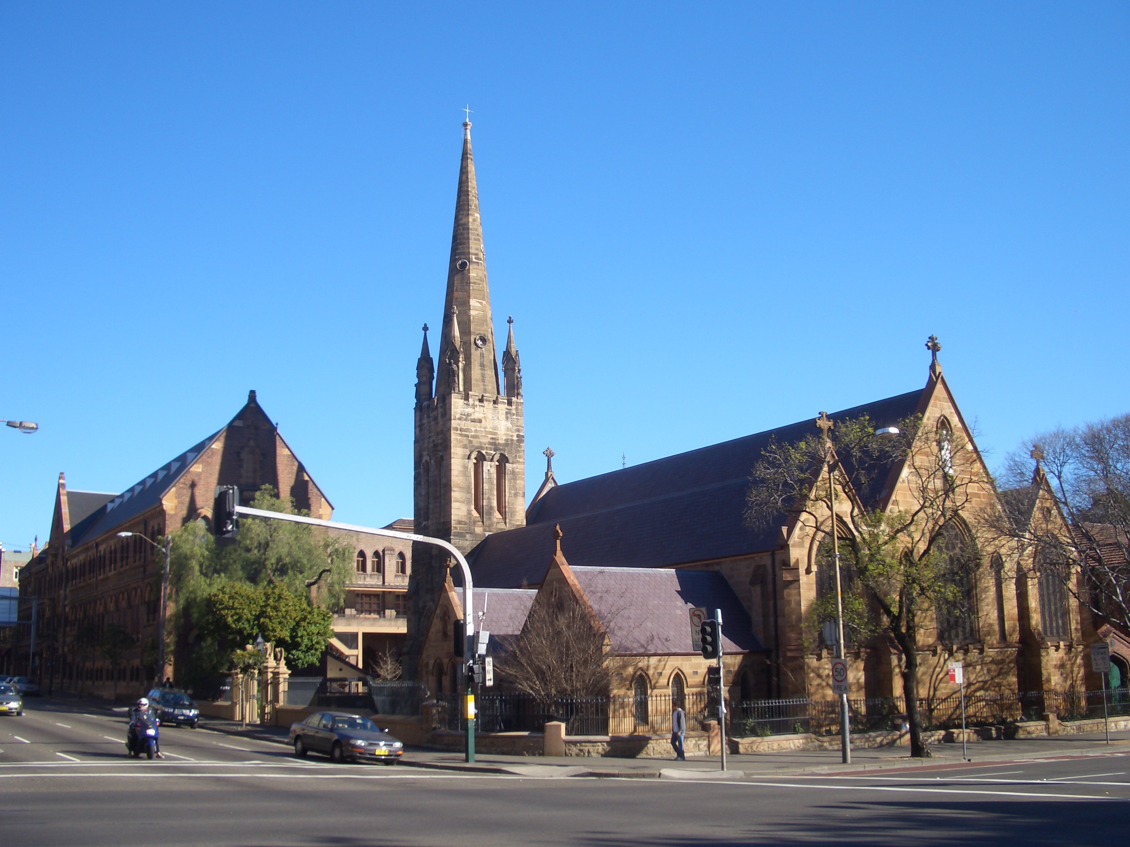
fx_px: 1143
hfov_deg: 52.6
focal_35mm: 35
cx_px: 565
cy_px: 424
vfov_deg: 40.7
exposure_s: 1/250
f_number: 4.3
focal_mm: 5.8
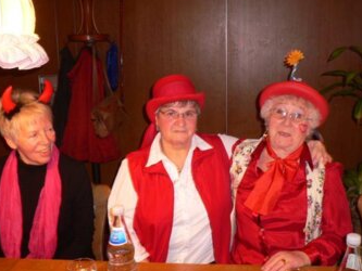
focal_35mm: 42
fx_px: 439
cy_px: 128
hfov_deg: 44.7
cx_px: 203
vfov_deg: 34.4
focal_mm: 5.8
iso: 100
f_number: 2.8
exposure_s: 1/8
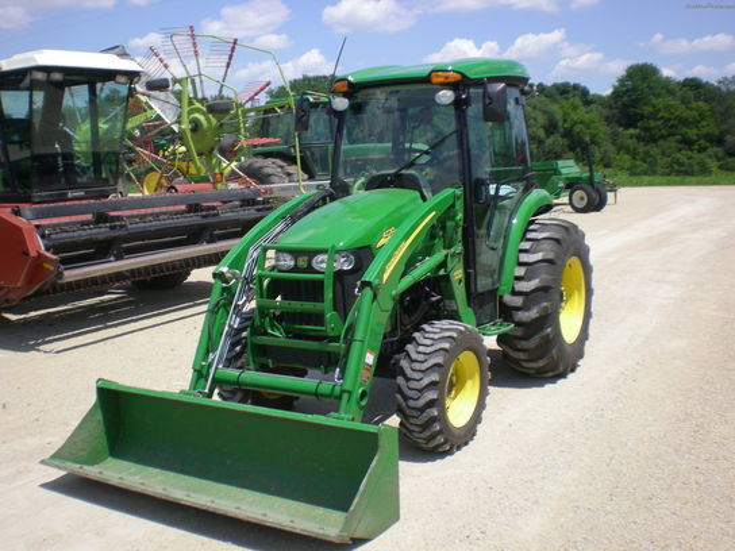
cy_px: 276
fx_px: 807
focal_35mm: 38
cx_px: 368
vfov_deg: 37.7
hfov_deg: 49.0
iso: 50
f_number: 4.6
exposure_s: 1/407
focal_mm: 6.3
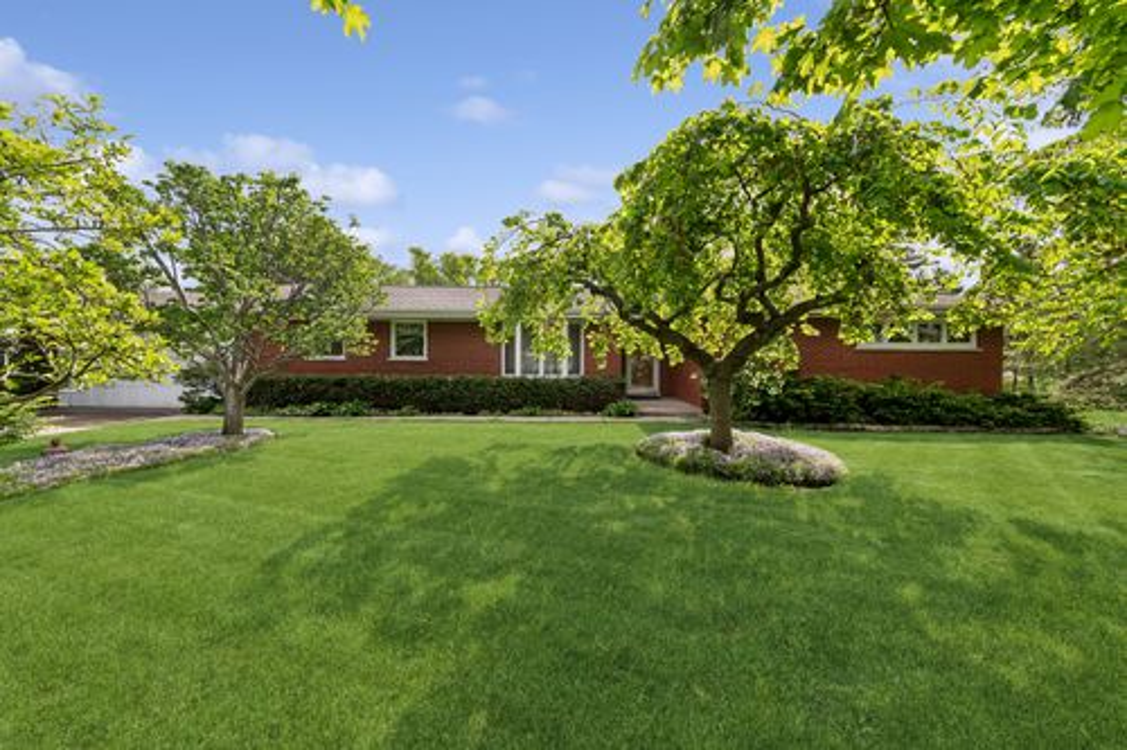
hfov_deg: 112.6
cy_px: 375
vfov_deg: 90.0
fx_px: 376
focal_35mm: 12
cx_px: 564
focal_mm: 12
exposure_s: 1/80
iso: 100
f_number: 13
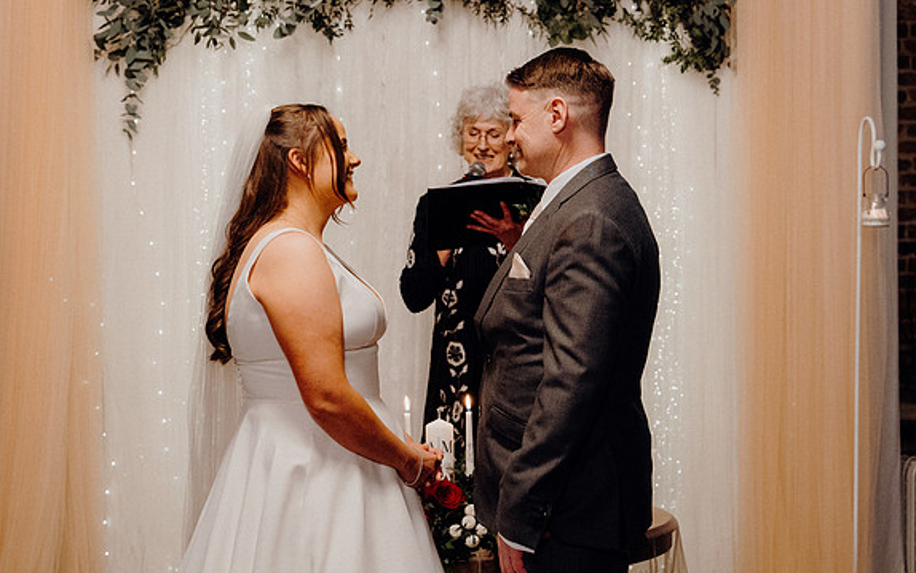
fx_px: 1698
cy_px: 293
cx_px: 458
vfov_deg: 19.2
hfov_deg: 30.2
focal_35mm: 68
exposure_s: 1/160
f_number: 3.5
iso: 2500
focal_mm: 44
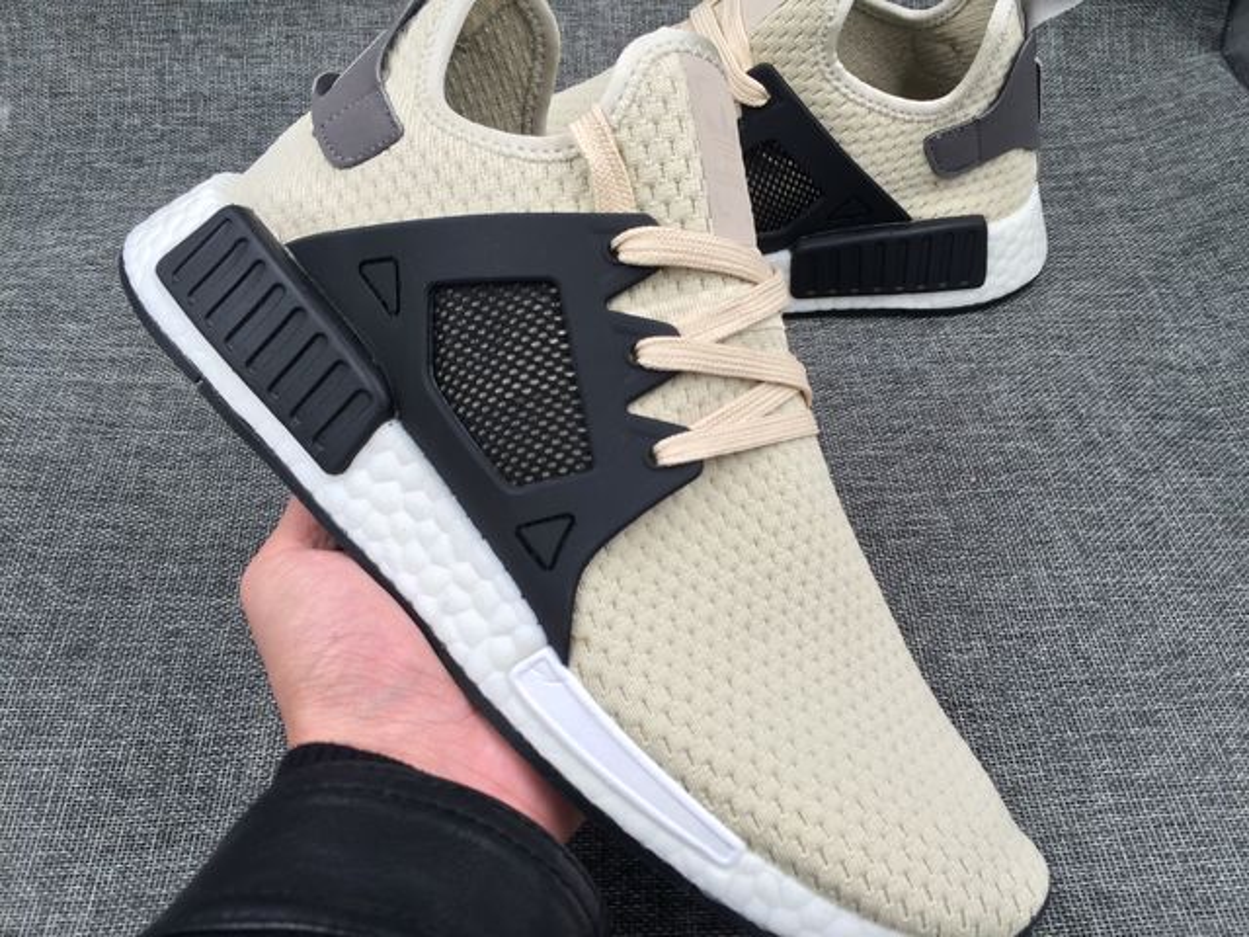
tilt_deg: -48.8
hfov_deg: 61.7
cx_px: 624
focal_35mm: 29
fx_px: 1046
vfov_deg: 48.2
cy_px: 468
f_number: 2.2
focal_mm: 4.15
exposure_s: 1/193
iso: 32
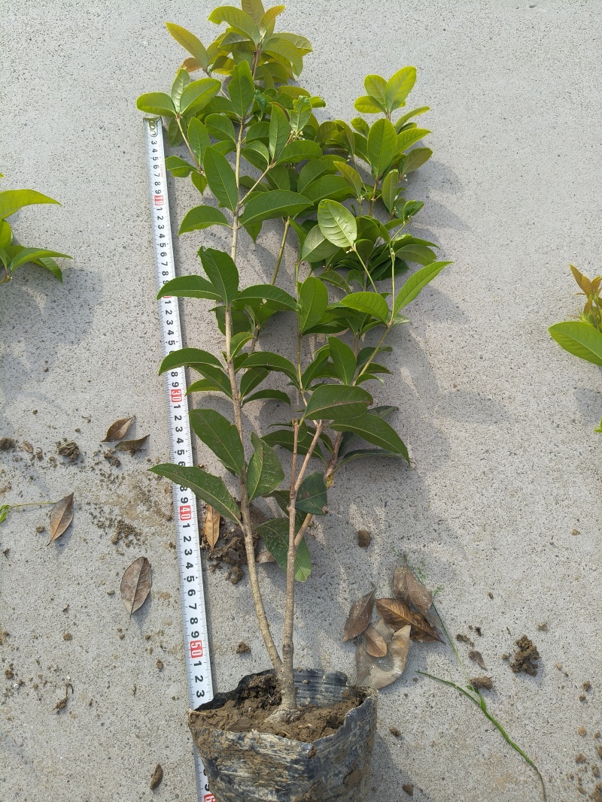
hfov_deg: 53.1
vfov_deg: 67.3
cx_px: 301
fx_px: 603
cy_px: 401
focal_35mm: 26
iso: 80
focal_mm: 4.84
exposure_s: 1/1024
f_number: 1.8
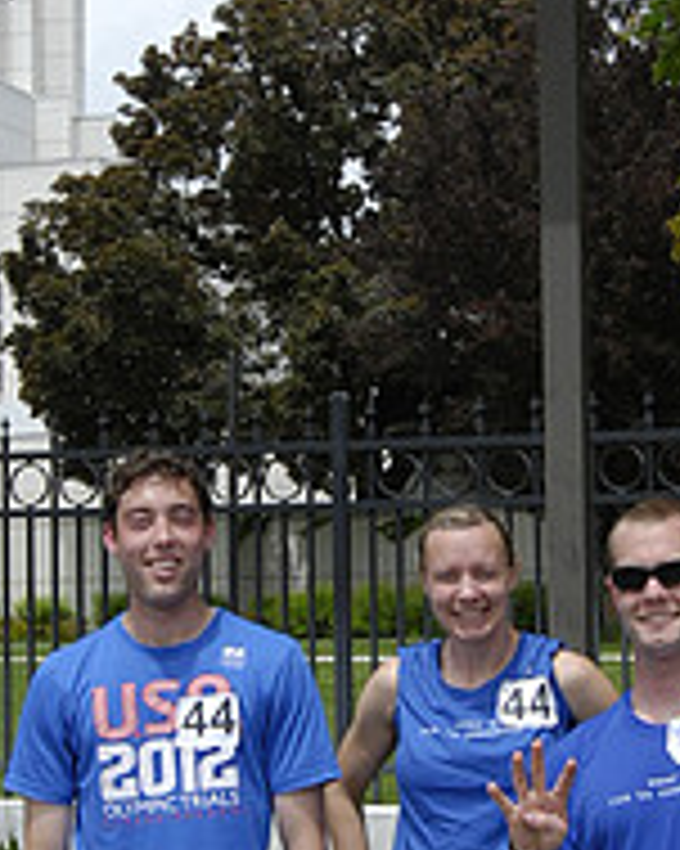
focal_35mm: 99
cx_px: 387
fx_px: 2504
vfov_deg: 19.3
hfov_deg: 15.5
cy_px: 472
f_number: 10
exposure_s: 1/640
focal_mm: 23
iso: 400
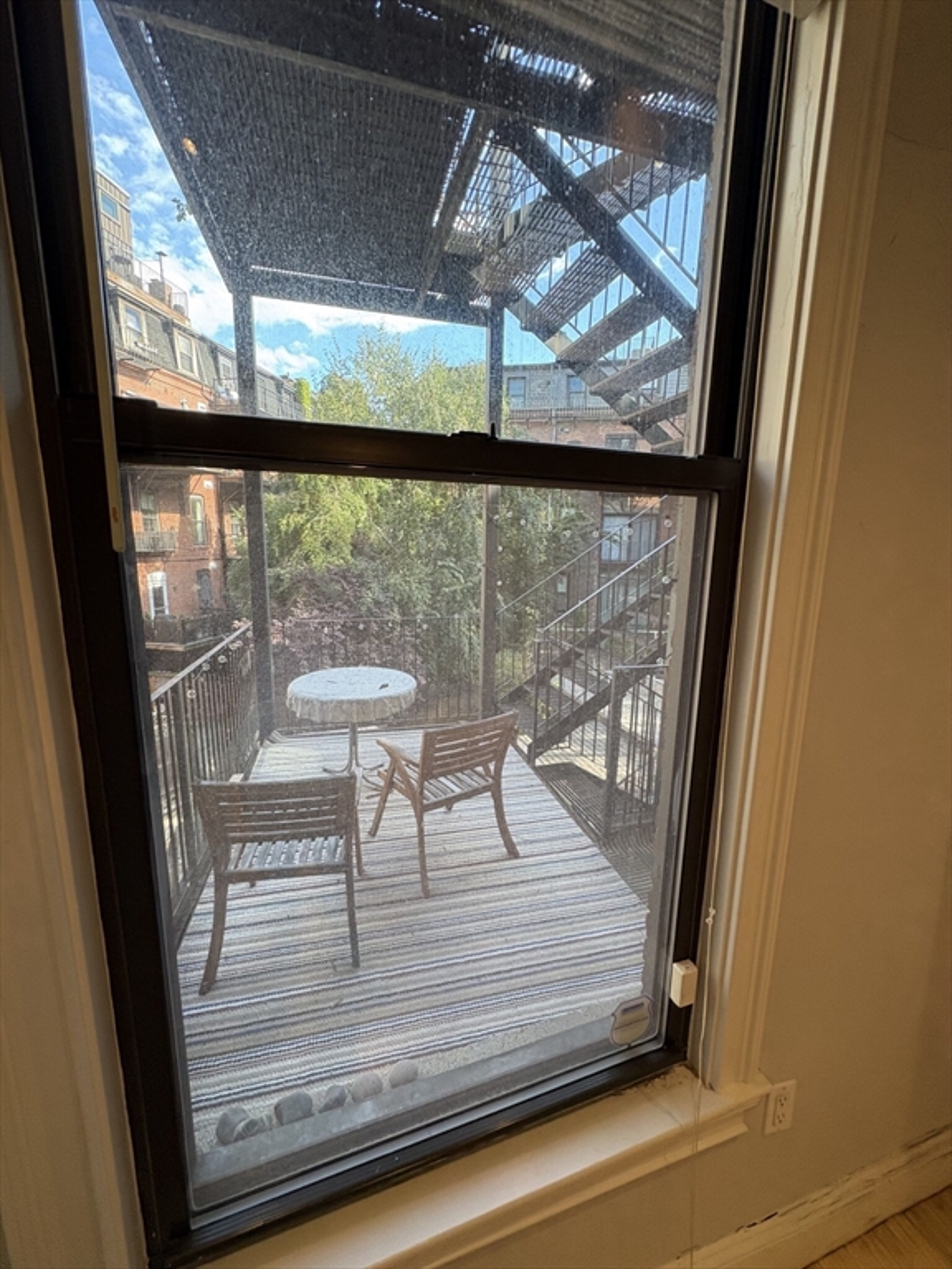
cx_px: 476
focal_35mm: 14
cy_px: 634
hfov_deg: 85.7
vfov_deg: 102.1
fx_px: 513
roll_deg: -2.0
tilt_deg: -10.3
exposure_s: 1/120
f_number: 2.2
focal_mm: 2.22
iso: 100
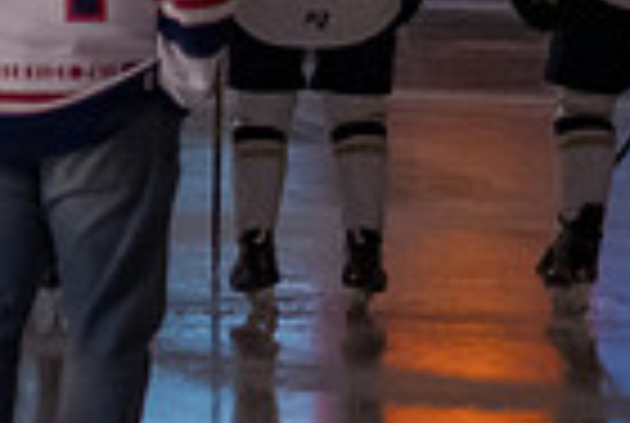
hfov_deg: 5.4
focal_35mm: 383
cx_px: 308
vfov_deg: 3.6
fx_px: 6717
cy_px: -300
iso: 4000
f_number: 2.8
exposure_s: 1/125
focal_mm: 52
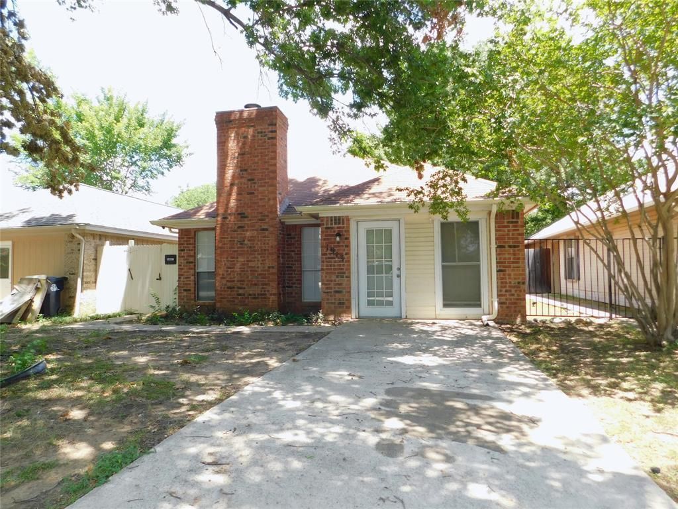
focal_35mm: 23
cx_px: 339
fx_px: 450
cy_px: 254
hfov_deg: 73.9
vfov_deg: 58.9
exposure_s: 1/250
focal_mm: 4
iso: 125
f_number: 3
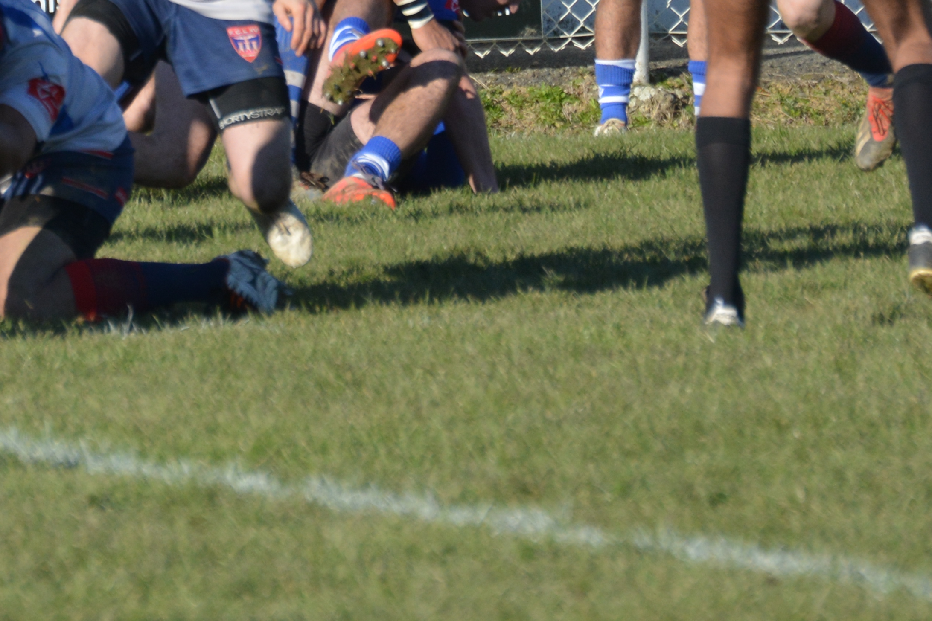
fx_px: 26663
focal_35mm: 1030
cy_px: -145
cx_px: 185
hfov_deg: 2.0
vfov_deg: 1.3
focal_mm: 250
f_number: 6.3
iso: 400
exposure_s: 1/1600
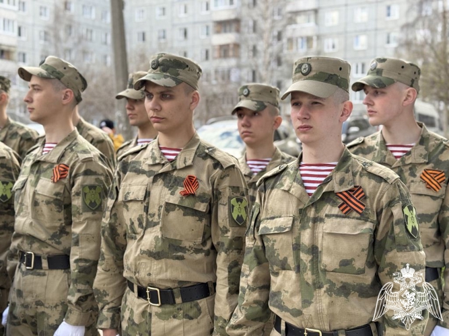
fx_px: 622
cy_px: 168
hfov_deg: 39.7
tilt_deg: -2.4
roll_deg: -0.1
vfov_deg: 30.3
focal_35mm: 48
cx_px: 224
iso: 64
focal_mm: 6.76
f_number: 1.78
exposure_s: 1/460
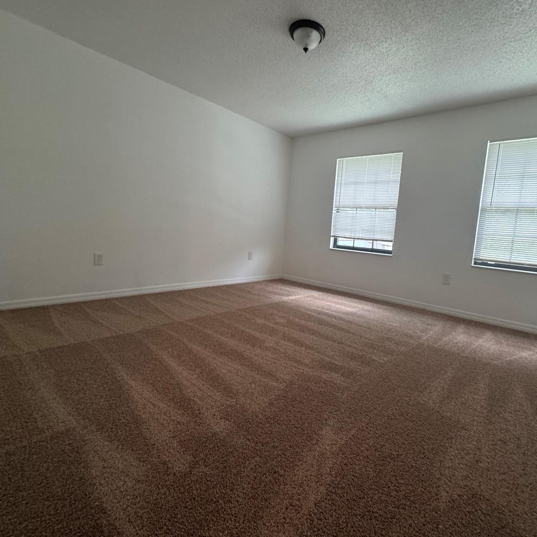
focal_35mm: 17
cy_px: 262
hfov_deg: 83.4
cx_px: 308
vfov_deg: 84.0
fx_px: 298
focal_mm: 2.22
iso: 320
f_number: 2.2
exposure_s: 1/60
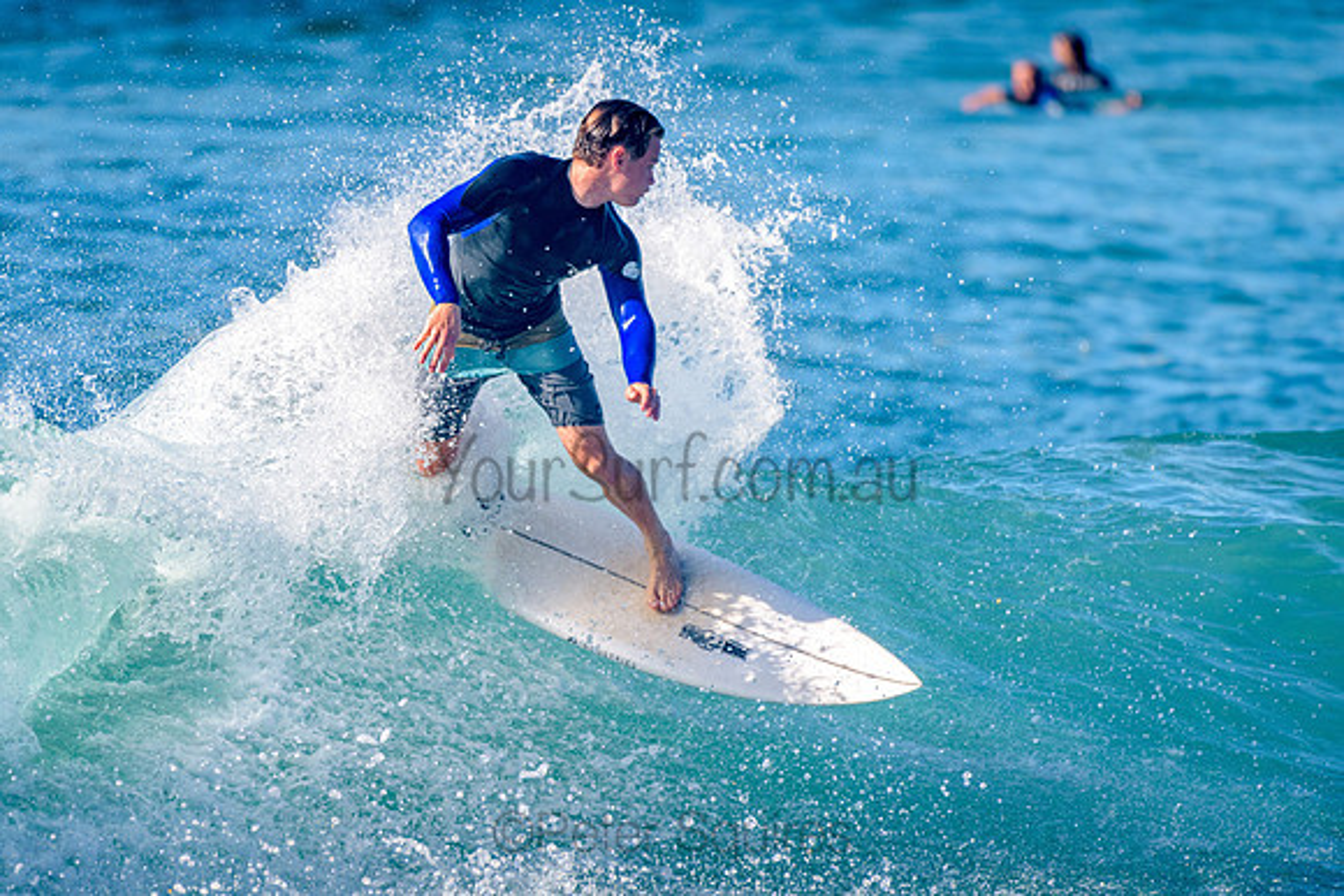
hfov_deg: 3.4
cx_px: 520
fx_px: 22882
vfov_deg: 2.2
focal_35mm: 613
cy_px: 459
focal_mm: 500
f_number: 5.6
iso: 320
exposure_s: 1/2000
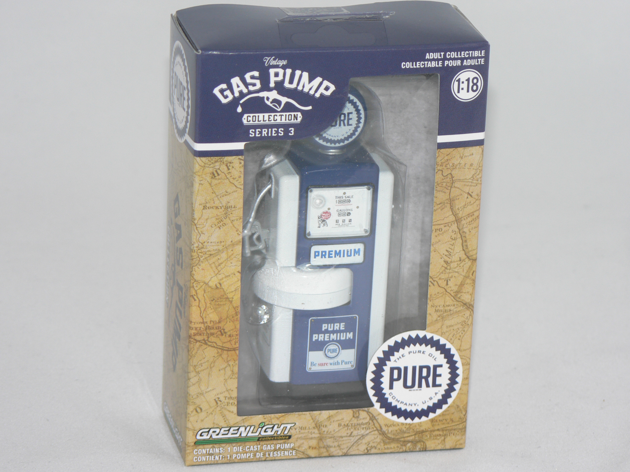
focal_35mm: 157
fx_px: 2857
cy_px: 236
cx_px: 315
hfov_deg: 12.6
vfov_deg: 9.5
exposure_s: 1/60
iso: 80
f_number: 3.3
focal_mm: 26.2
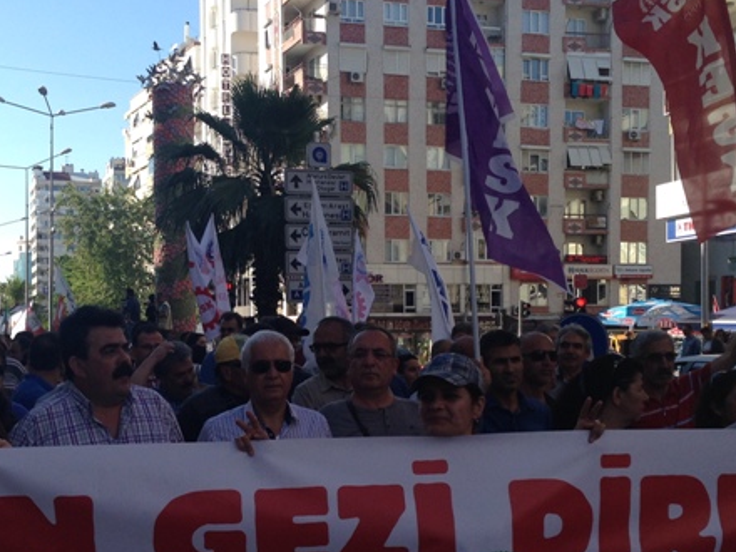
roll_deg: -0.7
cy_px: 378
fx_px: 1276
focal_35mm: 60
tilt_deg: -2.3
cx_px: 319
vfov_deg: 24.3
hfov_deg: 32.1
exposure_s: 1/889
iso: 50
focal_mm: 4.12
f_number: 2.4
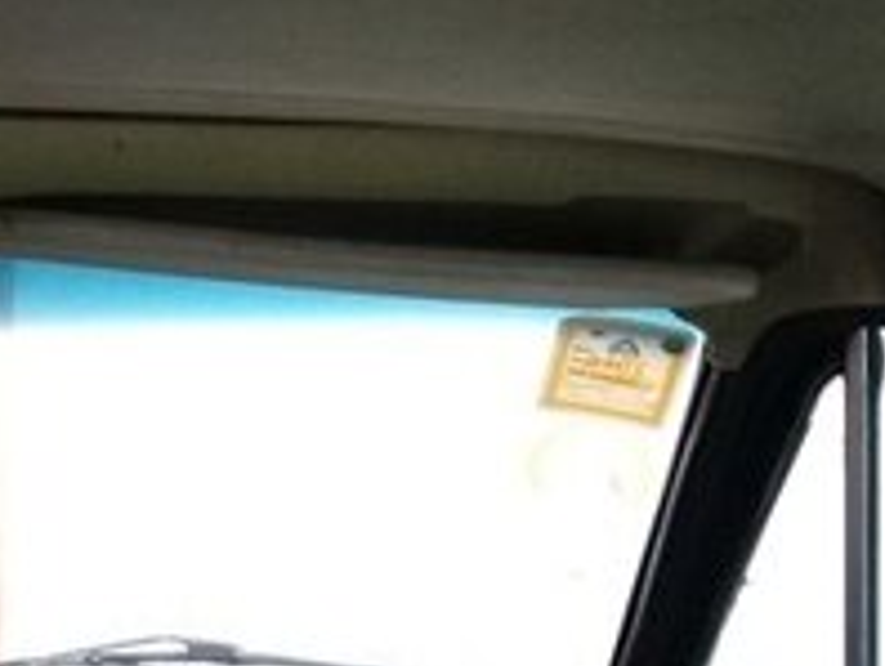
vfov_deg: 18.7
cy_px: 986
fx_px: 1792
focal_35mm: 70
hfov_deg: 25.6
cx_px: -103
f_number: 2
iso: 520
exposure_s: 1/50
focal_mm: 3.57
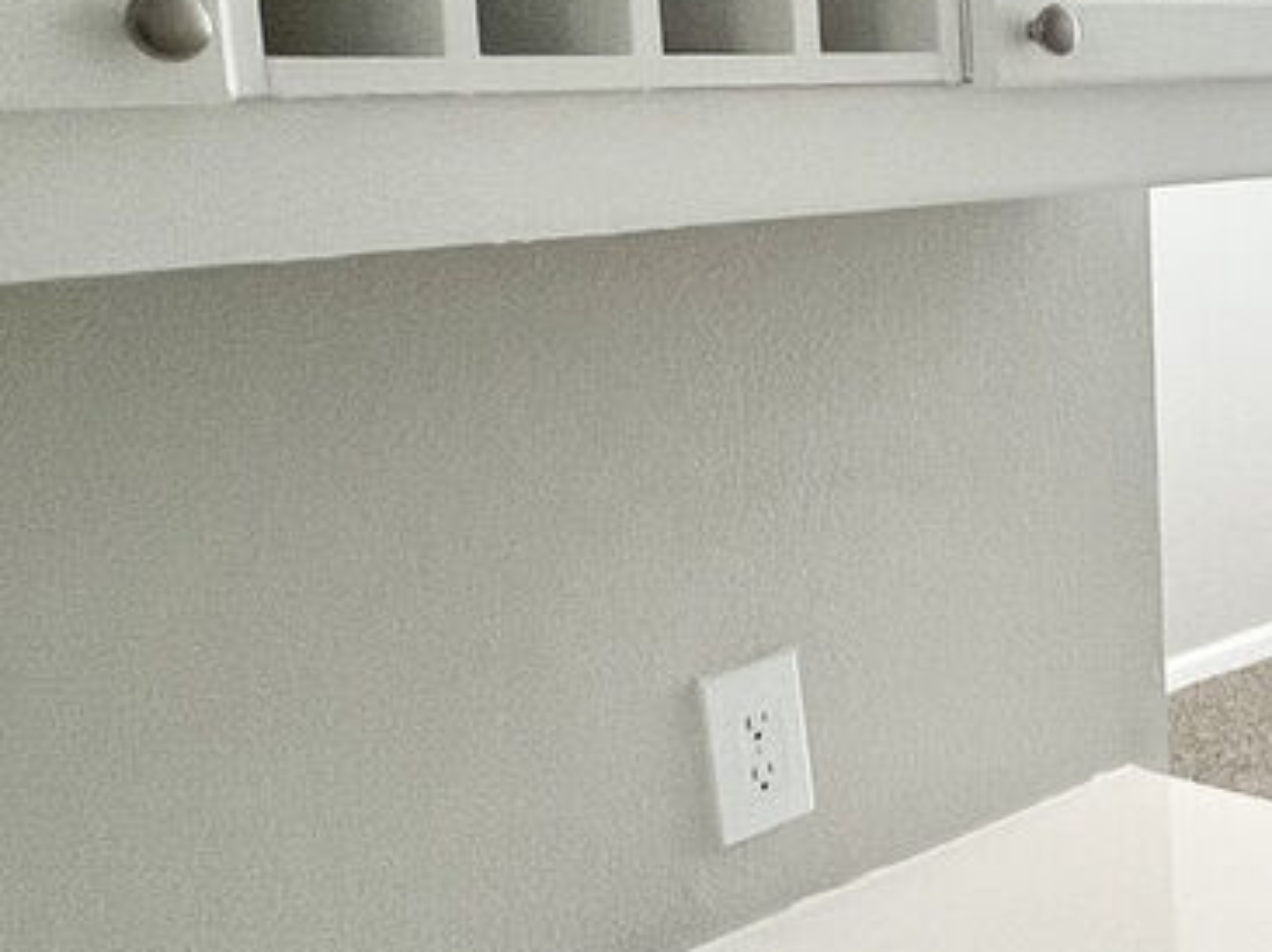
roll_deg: -0.3
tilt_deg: -10.6
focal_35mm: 54
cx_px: 1666
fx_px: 1983
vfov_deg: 27.0
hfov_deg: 28.8
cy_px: 398
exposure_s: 1/120
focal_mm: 1.6
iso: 80
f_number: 1.8
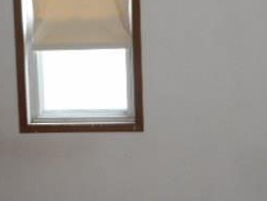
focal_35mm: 64
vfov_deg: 22.9
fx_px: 494
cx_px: 150
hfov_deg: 30.2
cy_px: 73
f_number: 3.7
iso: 360
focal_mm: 4.5
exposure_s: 1/25
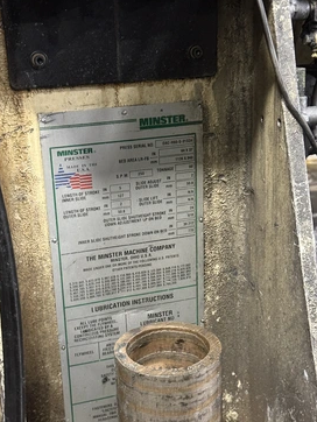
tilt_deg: -18.7
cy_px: 217
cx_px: 158
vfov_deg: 36.1
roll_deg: +2.4
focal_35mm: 53
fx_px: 646
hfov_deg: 27.6
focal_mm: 6.76
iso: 400
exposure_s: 1/40
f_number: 1.78
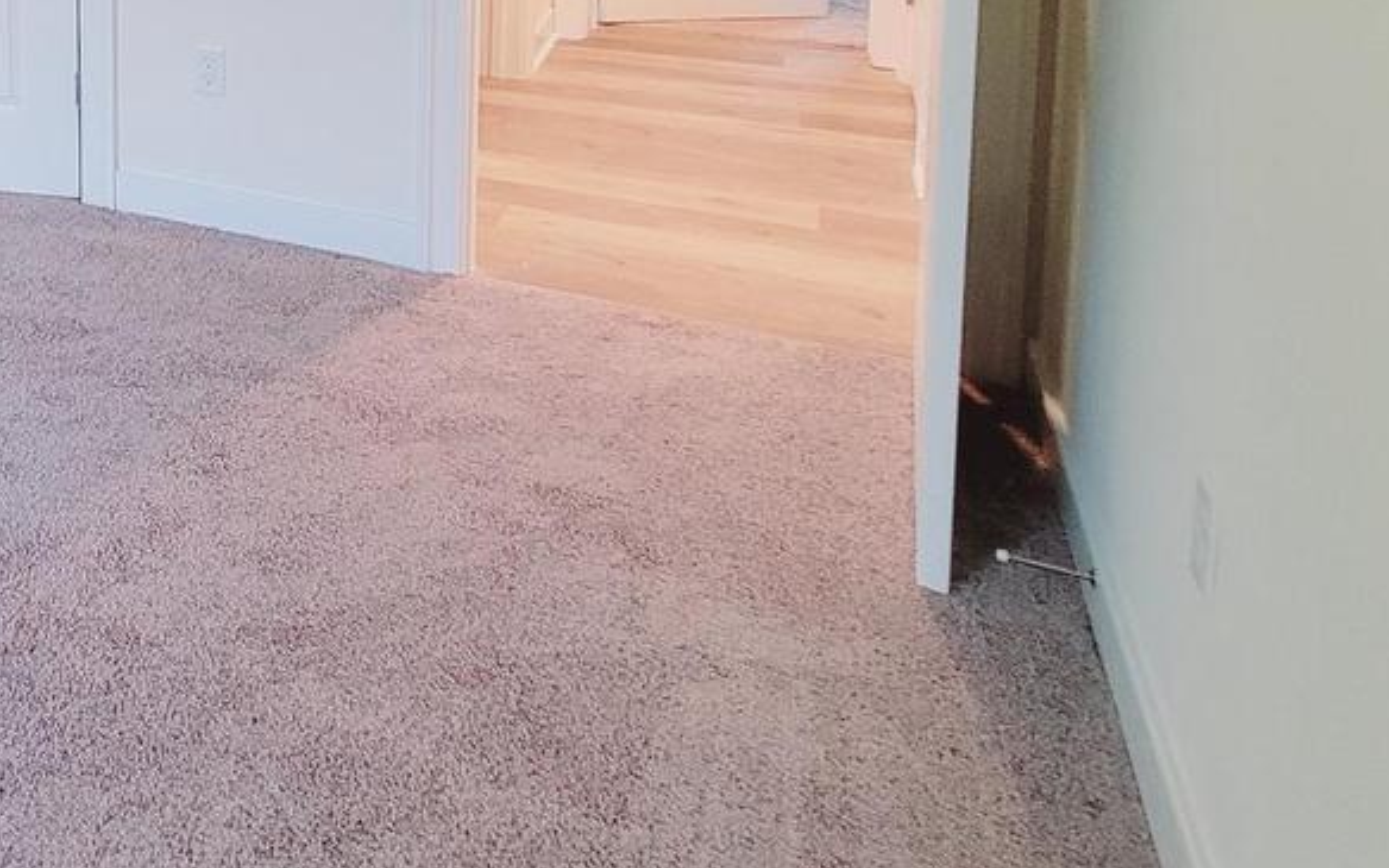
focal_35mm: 34
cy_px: -166
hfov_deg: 41.4
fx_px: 1287
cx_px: -231
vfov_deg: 31.4
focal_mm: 2.2
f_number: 2.2
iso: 320
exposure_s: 1/60
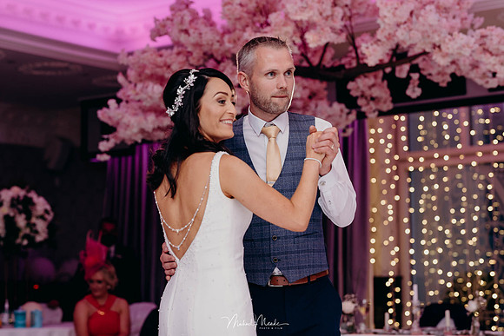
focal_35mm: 85
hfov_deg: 23.9
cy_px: 168
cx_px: 252
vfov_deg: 16.1
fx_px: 1190
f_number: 2.8
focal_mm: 85
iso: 400
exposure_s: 1/100
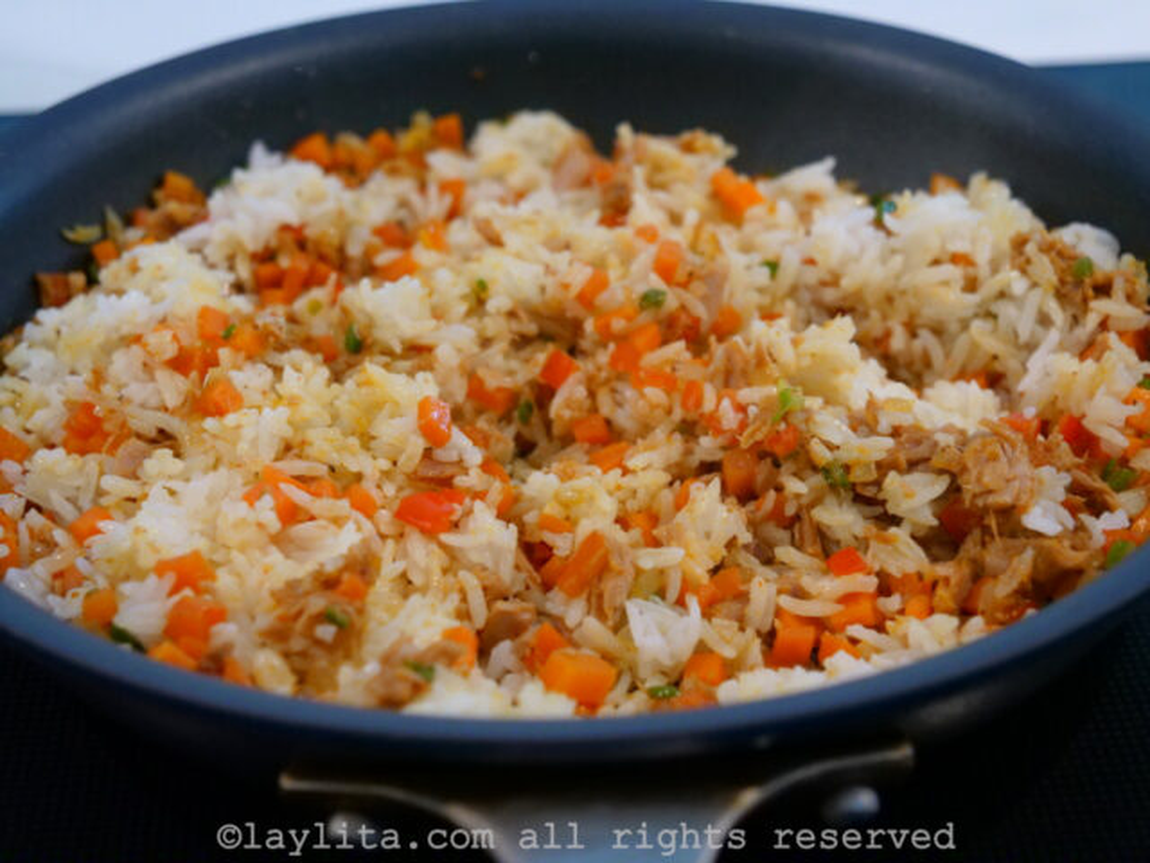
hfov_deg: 31.2
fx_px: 2060
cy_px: 432
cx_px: 575
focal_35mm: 62
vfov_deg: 23.7
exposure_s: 1/80
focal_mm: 31
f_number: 3.7
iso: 3200
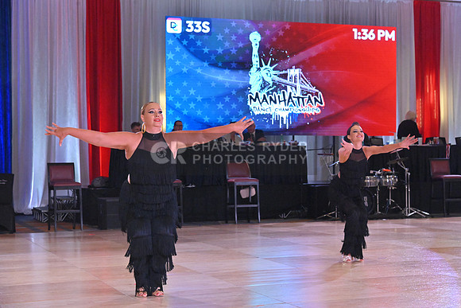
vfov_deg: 20.6
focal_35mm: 66
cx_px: 230
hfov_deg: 30.5
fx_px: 845
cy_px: 154
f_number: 8
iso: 5000
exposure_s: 1/400
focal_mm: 66
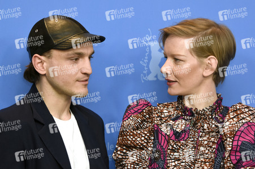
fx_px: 1380
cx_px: 128
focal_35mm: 195
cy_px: 84
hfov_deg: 10.6
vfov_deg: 7.0
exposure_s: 1/400
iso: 640
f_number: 3.2
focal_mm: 130
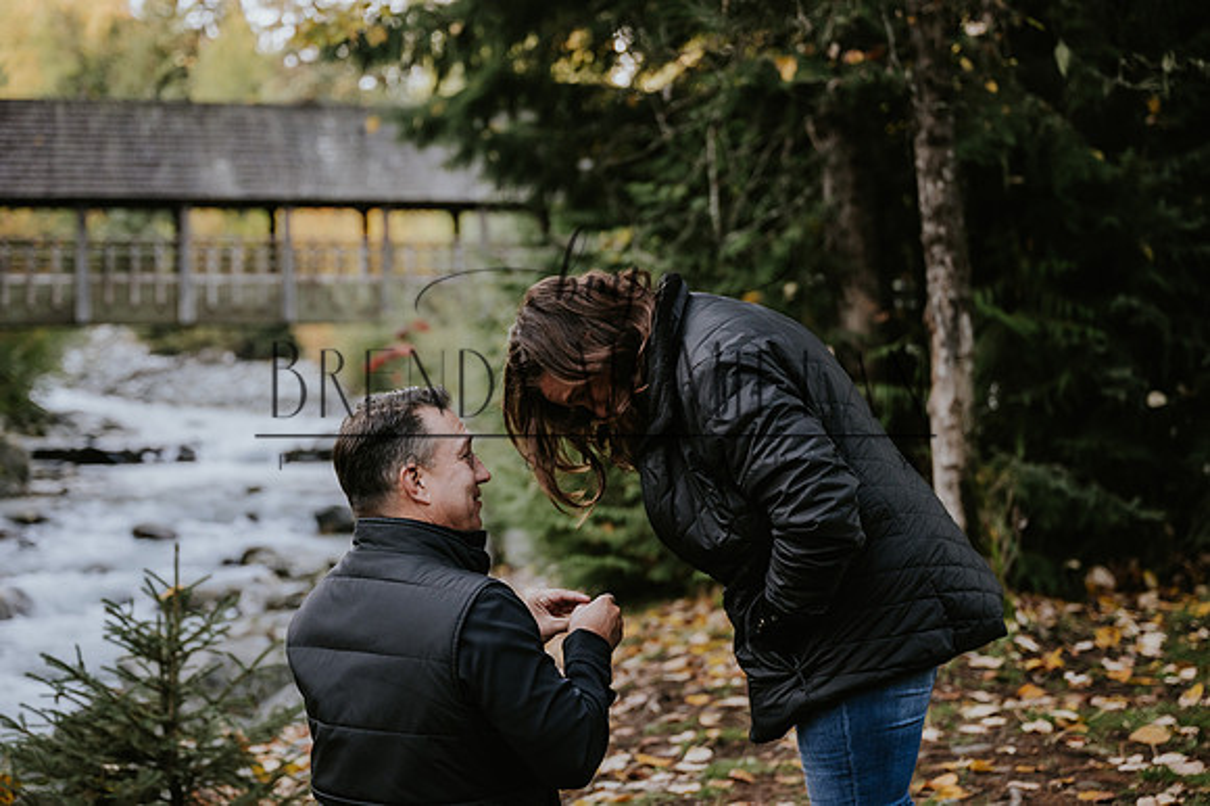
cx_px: 605
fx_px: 2111
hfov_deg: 32.0
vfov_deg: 21.6
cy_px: 403
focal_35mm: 63
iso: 1000
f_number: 2.8
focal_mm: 59
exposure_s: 1/500
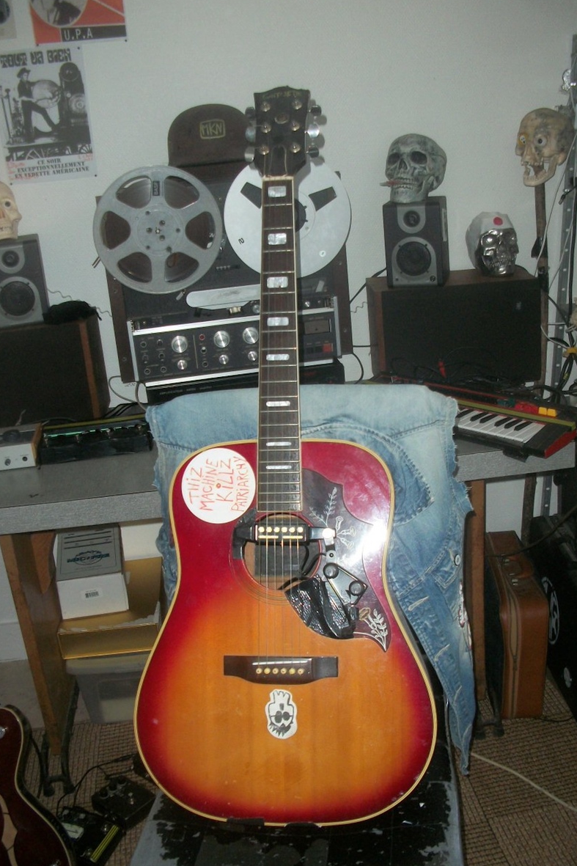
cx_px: 315
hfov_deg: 35.9
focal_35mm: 37
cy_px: 431
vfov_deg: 51.9
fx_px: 890
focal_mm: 6.3
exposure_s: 1/30
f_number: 3.1
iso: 160
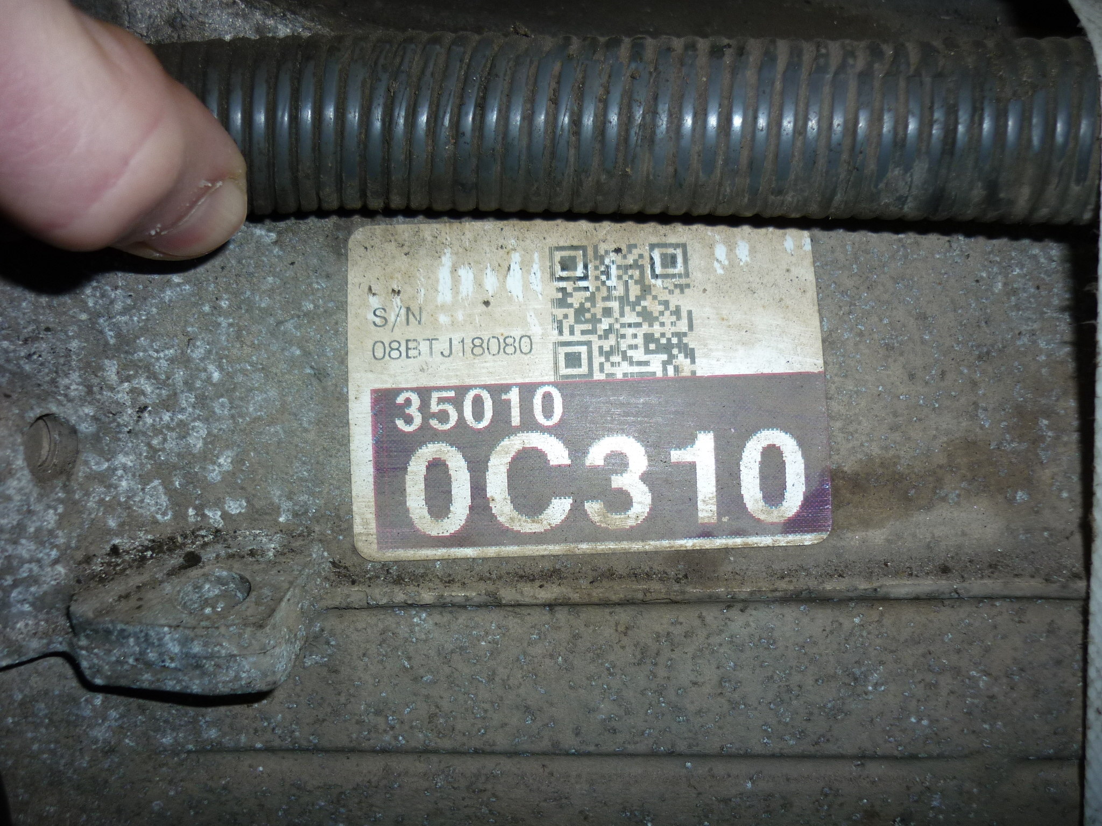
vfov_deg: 42.9
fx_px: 1051
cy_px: 413
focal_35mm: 33
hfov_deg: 55.4
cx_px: 551
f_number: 2.8
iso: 100
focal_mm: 5.5
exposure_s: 1/30
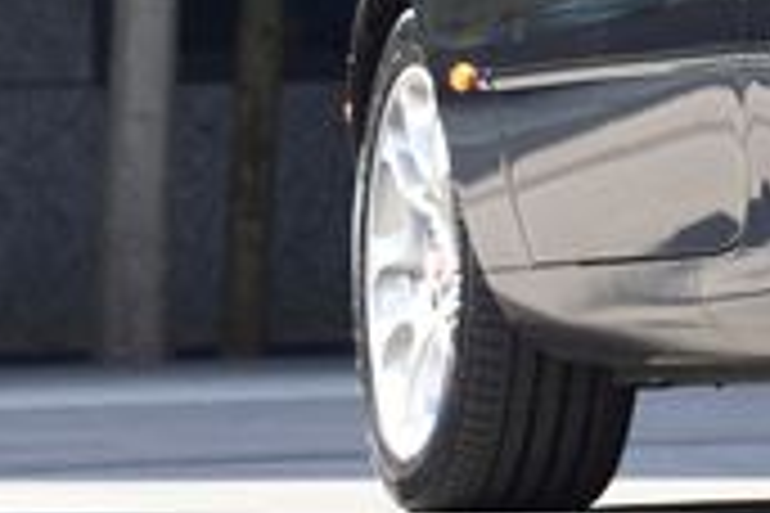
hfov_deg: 3.1
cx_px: 1432
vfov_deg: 2.0
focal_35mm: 672
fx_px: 14372
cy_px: -414
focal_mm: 120
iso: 250
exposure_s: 1/200
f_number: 6.3
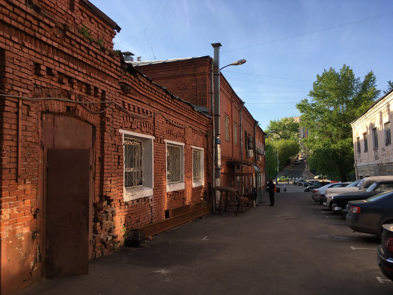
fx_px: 329
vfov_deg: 48.2
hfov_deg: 61.7
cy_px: 148
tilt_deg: +2.2
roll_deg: +2.0
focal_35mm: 29
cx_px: 196
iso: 25
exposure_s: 1/557
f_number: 2.2
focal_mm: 4.15
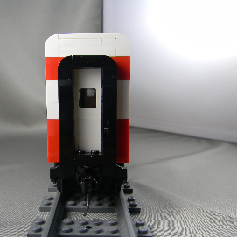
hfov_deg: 47.9
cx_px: 85
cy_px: 121
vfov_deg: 48.4
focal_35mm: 34
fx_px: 263
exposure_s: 1/30
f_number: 3.5
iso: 152
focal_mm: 5
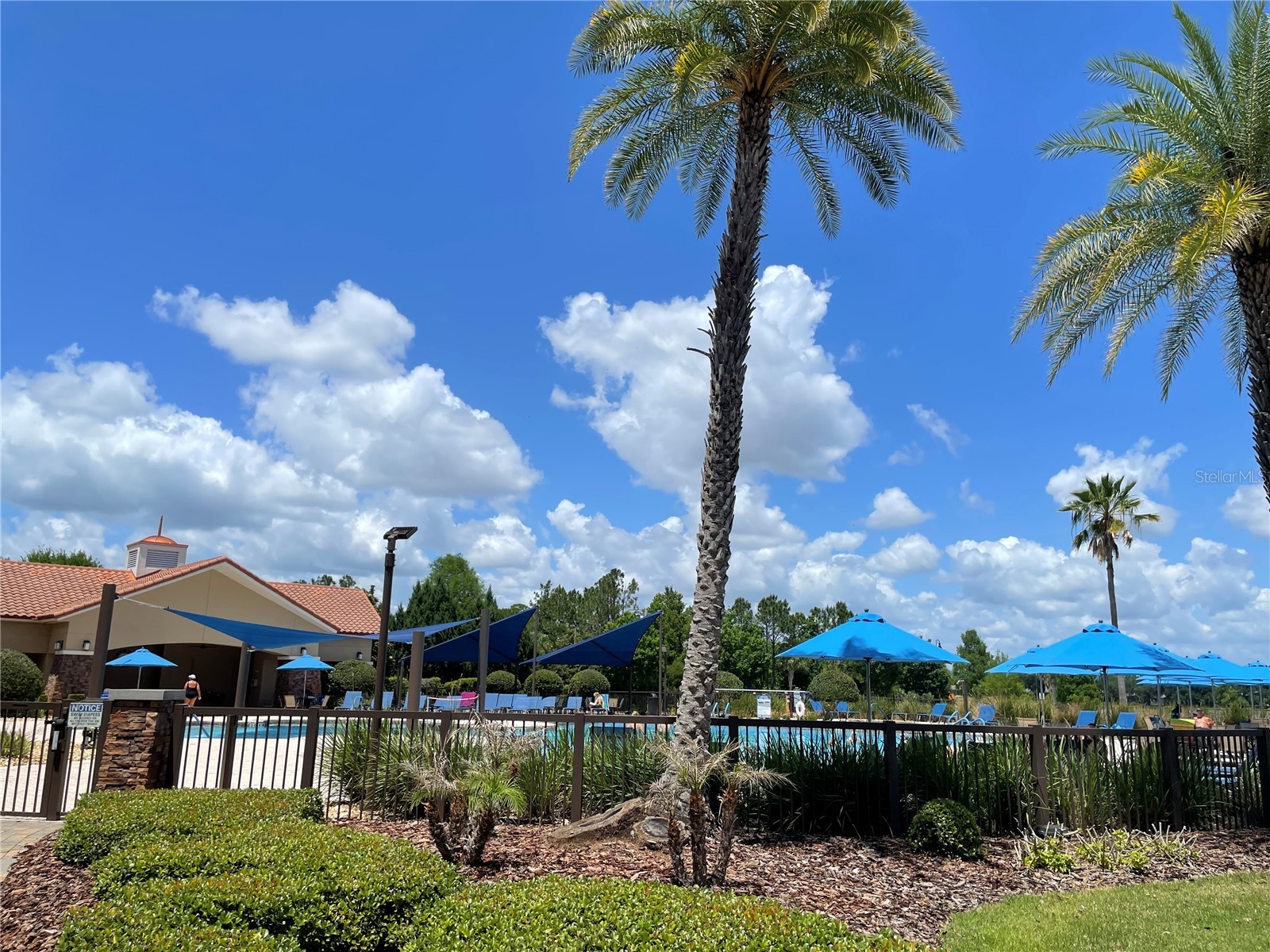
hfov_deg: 67.3
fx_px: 954
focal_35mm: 26
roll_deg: -1.0
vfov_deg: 53.1
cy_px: 476
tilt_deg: +13.6
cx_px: 635
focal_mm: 4.2
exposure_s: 1/5556
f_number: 1.6
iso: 32
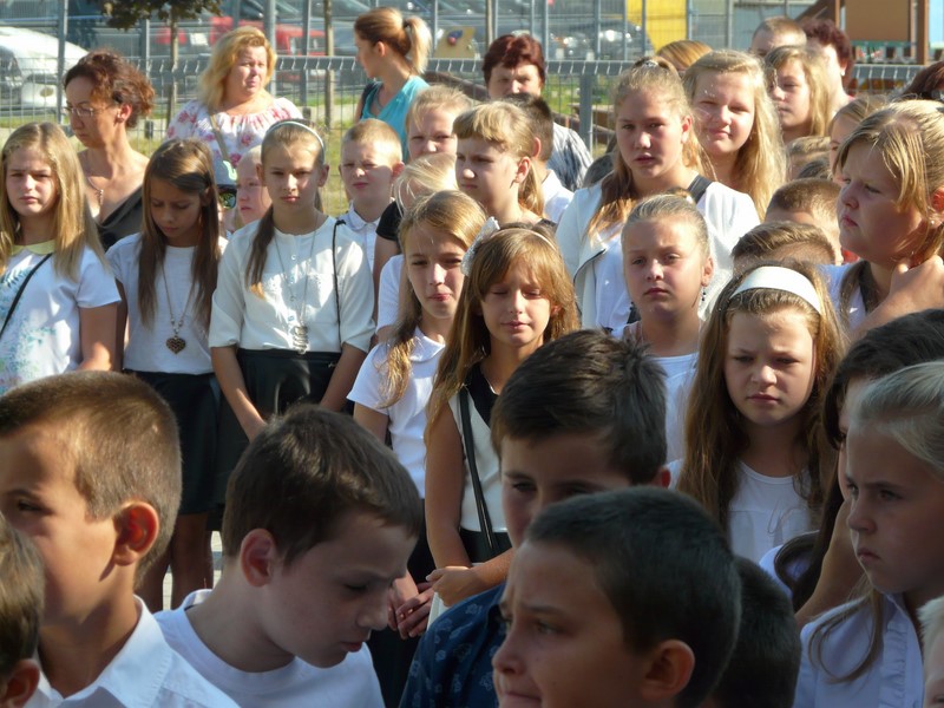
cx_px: 472
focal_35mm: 214
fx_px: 5836
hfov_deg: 9.2
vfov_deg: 6.9
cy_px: 354
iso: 100
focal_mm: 35.2
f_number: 5
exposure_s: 1/200
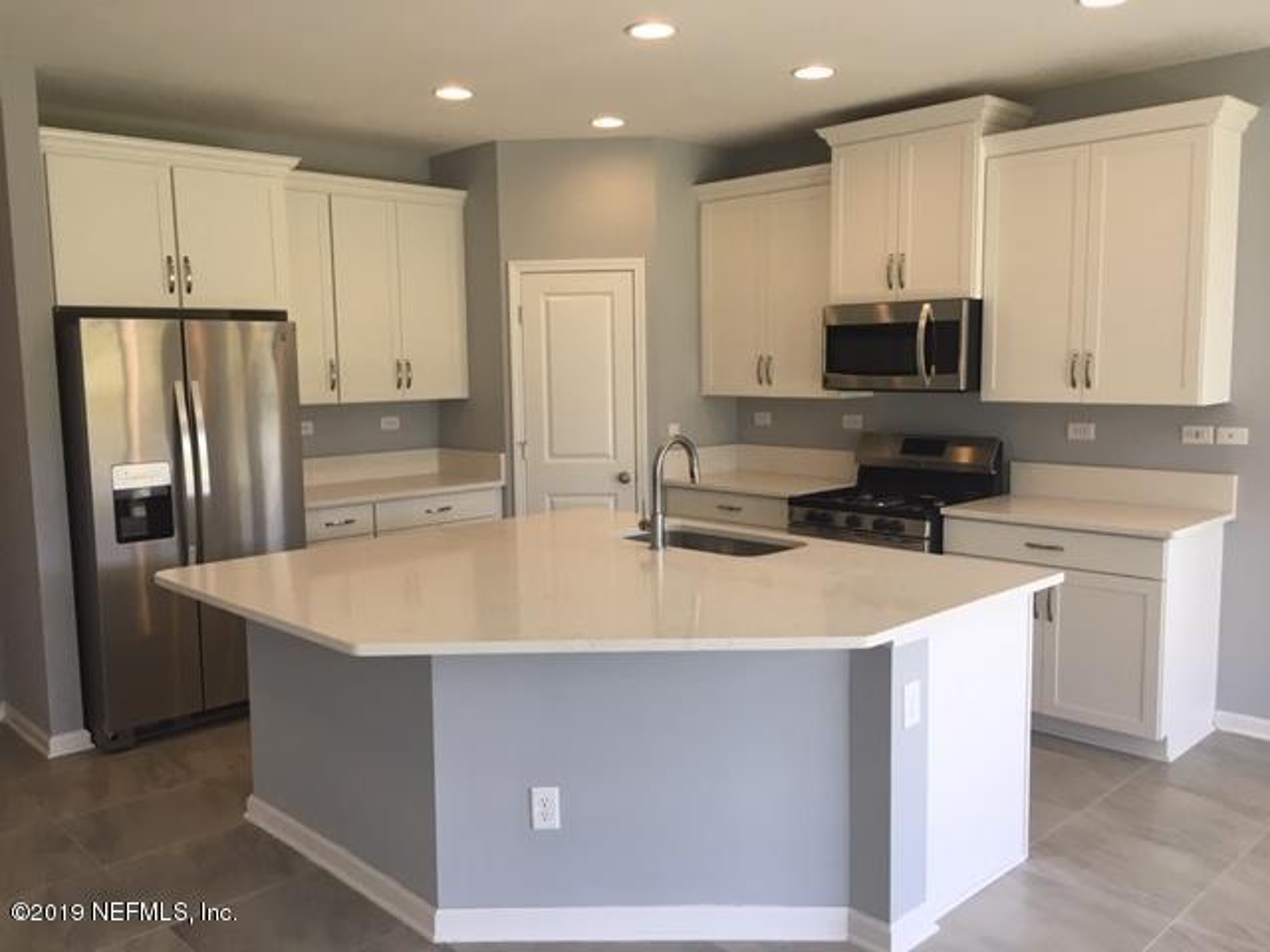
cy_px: 476
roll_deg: +1.0
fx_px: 1064
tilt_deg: -6.9
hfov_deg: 61.7
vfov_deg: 48.2
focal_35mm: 29
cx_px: 635
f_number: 2.2
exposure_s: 1/40
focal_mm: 4.15
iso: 25
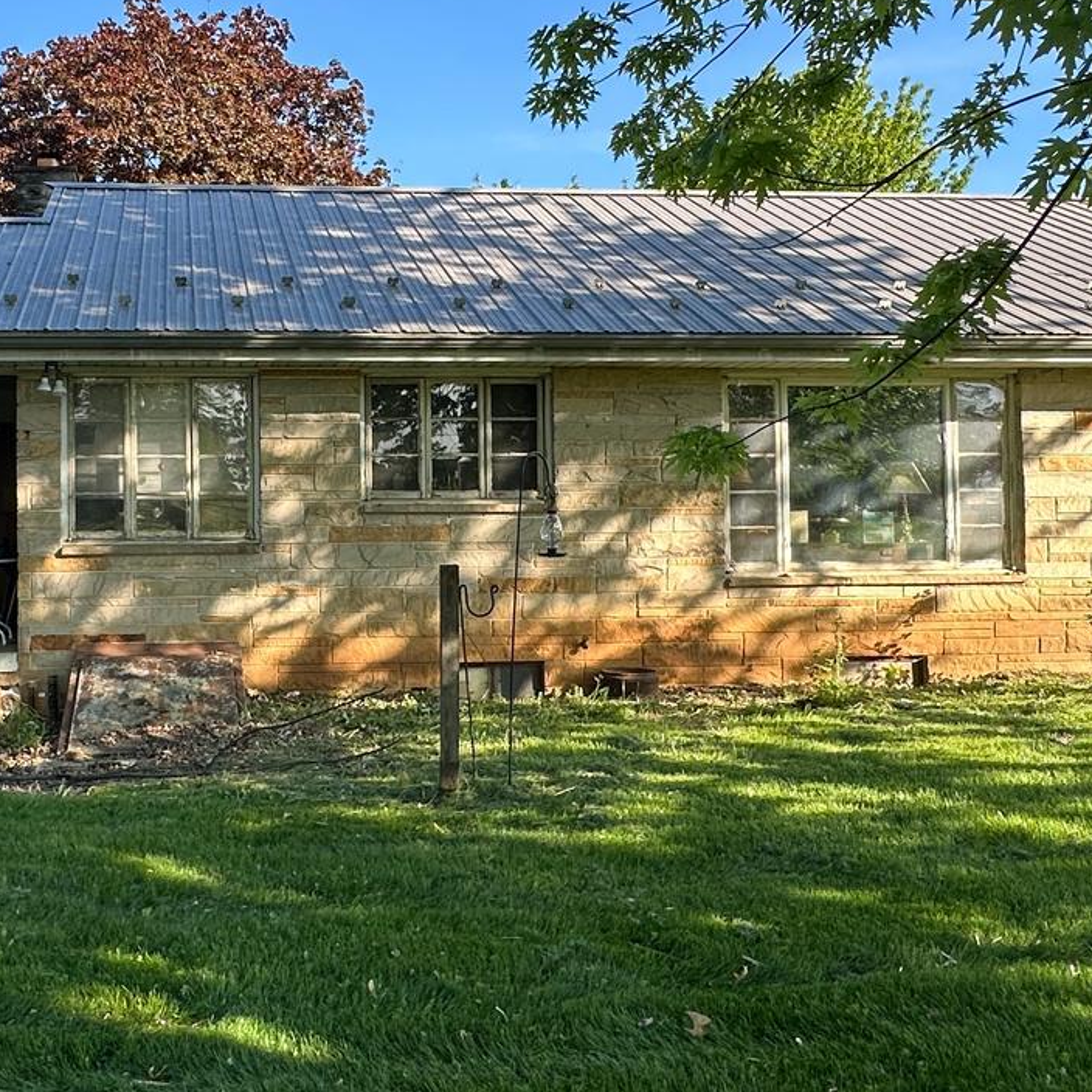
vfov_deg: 46.0
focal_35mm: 36
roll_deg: +0.3
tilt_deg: +1.0
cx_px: 267
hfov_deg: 44.4
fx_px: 1285
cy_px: 498
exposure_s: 1/450
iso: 40
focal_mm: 2.22
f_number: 2.2
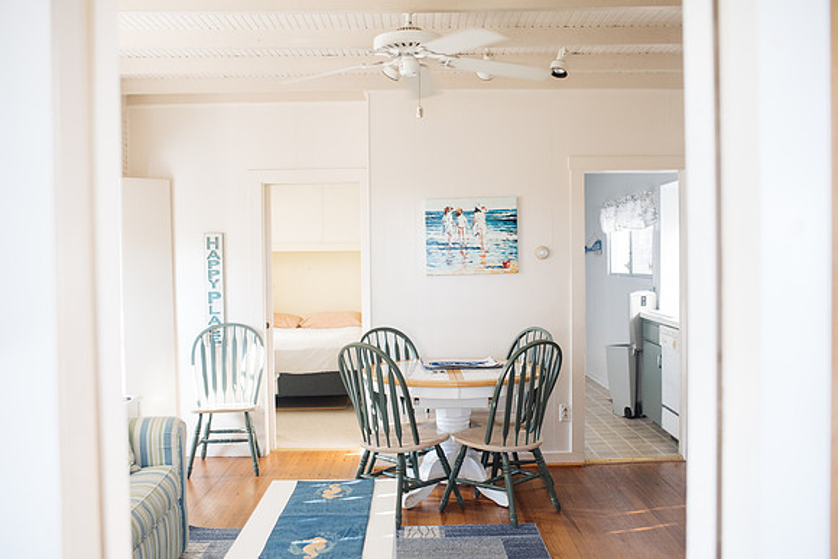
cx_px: 419
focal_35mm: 35
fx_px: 815
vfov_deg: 37.9
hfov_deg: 54.4
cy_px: 280
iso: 1600
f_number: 2.8
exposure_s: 1/160
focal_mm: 35
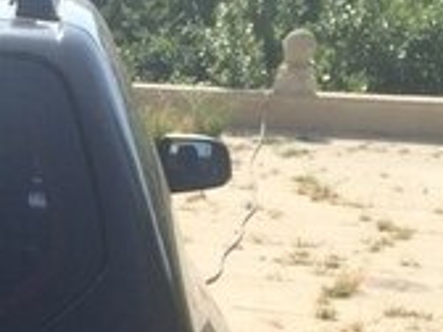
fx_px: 1459
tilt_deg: -24.2
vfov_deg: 12.3
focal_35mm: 114
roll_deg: +0.1
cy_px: 523
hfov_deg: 16.1
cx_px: -185
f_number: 2.2
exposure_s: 1/1709
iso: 32
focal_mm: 4.15
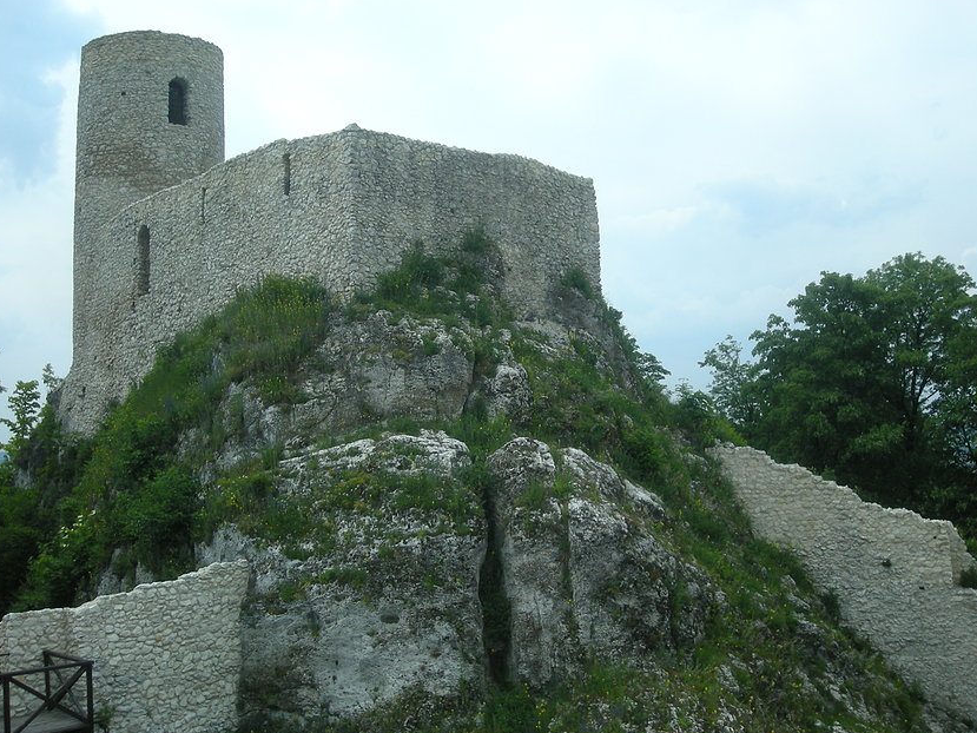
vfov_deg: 37.7
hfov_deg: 49.0
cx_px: 497
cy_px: 375
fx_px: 1073
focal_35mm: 38
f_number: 5.7
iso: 50
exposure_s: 1/205
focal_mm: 5.7
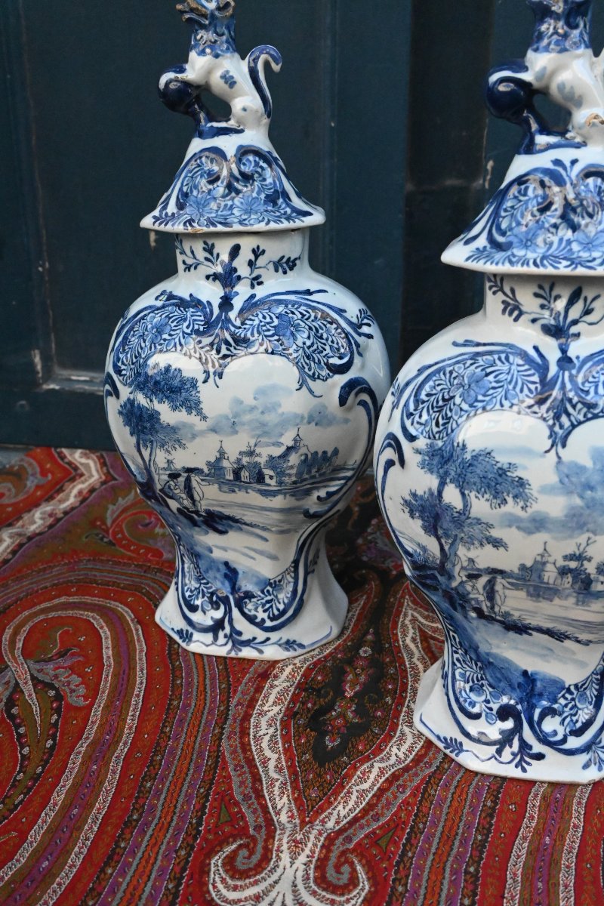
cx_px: 302
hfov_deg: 34.8
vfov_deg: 50.4
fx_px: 963
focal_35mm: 38
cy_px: 453
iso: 9000
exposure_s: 1/4000
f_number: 6.3
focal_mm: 25.5
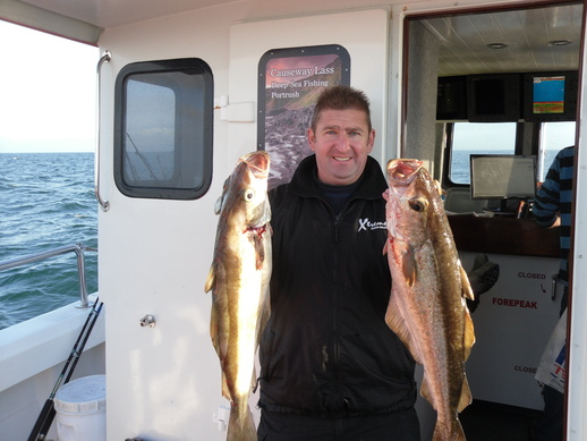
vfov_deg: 40.7
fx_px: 594
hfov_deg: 52.6
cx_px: 294
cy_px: 220
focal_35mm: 35
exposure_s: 1/158
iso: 80
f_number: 3.5
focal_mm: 6.3
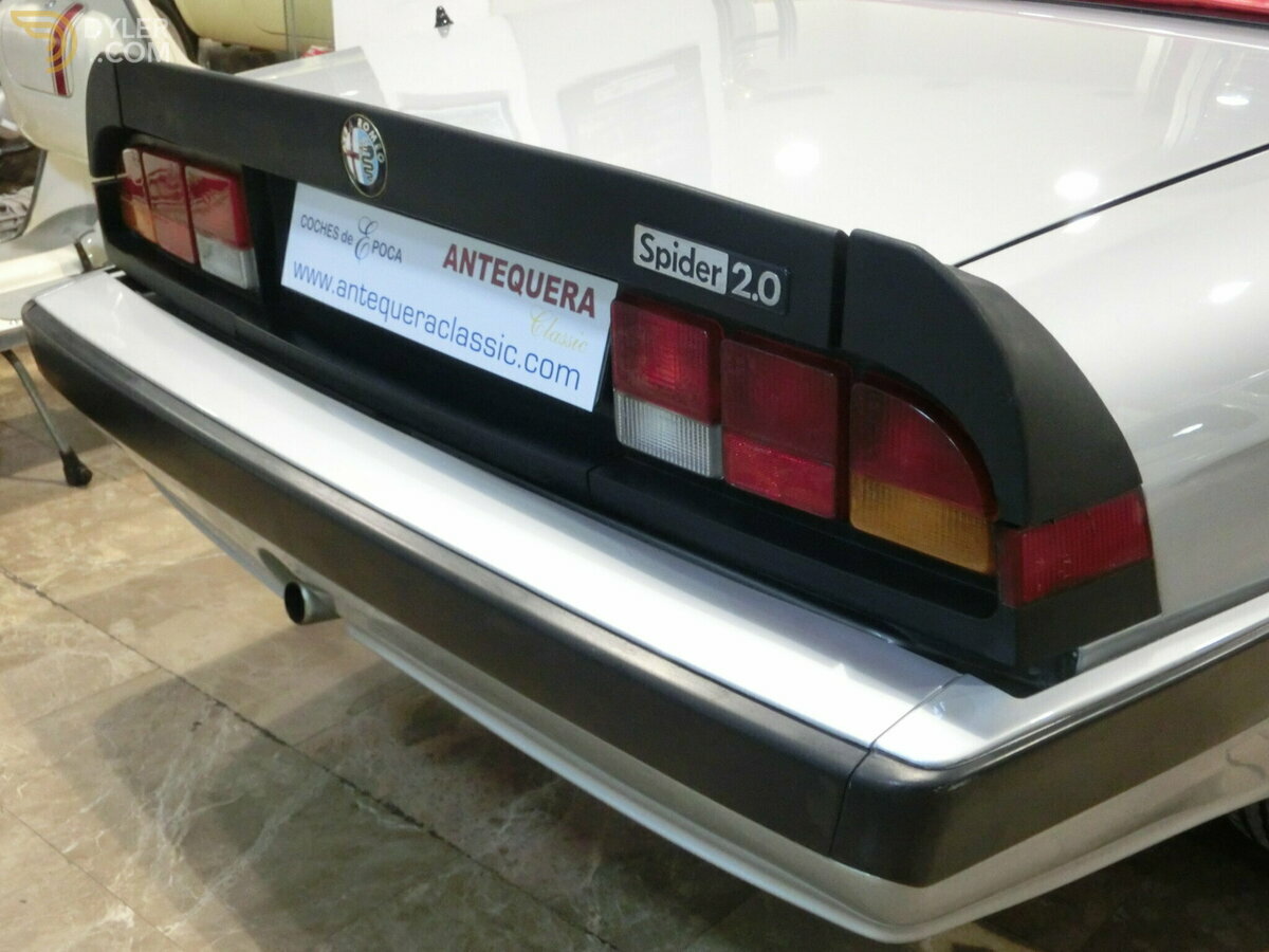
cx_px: 634
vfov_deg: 36.0
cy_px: 476
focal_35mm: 40
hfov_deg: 46.8
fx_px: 1466
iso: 800
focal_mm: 7.15
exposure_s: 1/20
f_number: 4
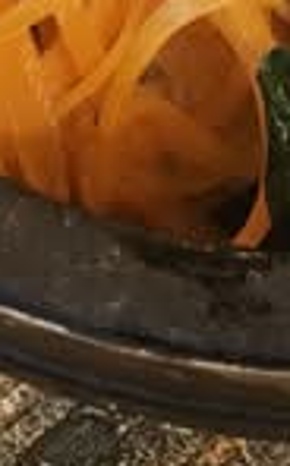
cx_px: 356
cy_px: -433
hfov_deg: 10.6
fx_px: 1536
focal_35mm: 121
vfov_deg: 14.6
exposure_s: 1/40
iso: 640
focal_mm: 5.4
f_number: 1.8
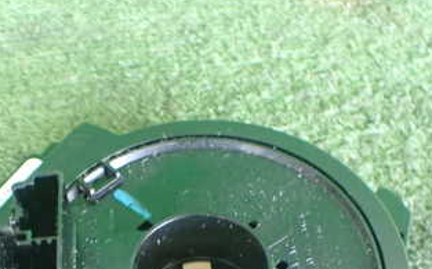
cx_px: 146
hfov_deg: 33.2
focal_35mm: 61
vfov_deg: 20.3
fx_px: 718
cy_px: 291
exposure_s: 1/50
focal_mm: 5.4
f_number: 2.3
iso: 800
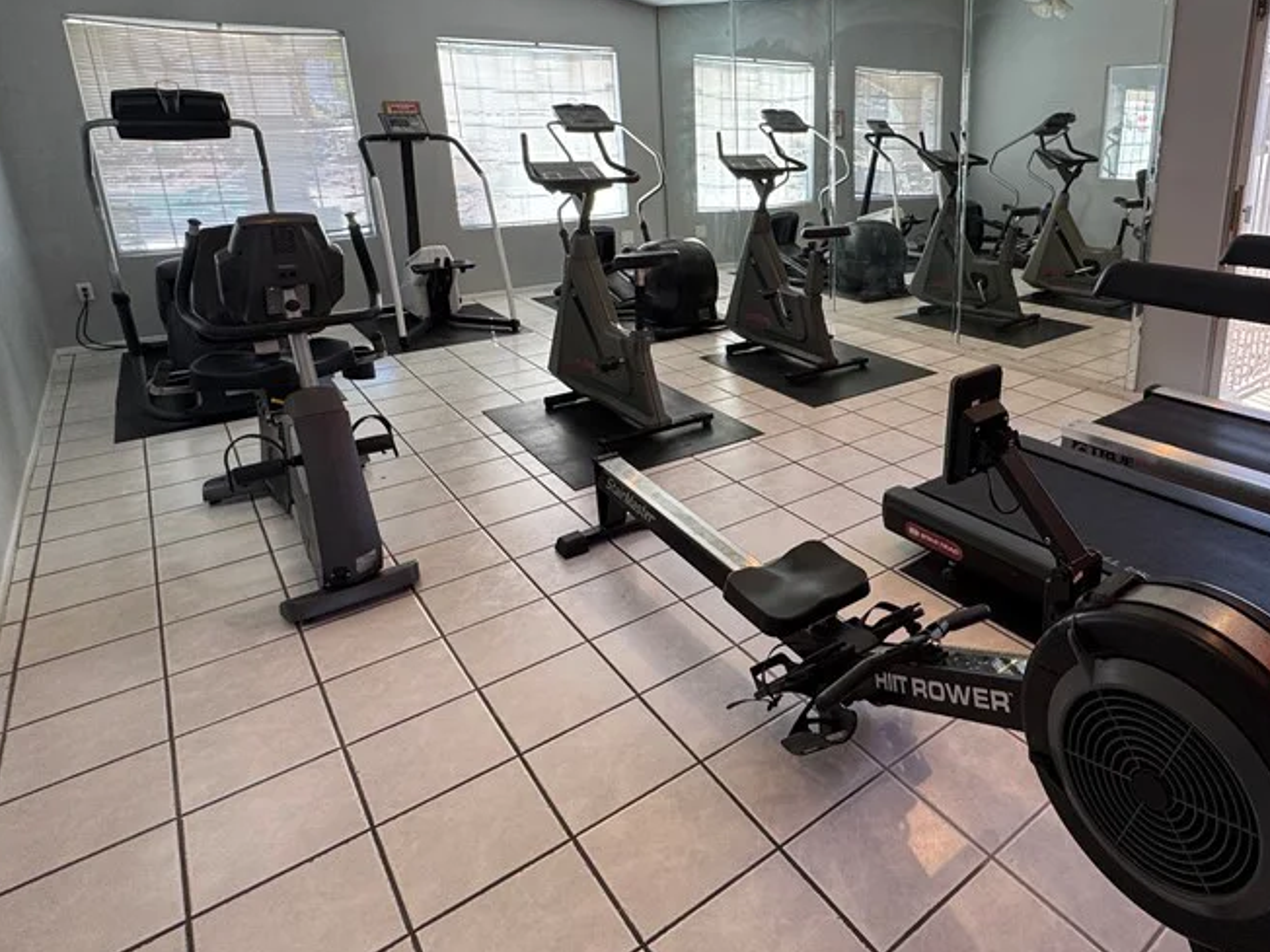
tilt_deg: -16.5
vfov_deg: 60.2
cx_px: 855
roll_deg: -1.1
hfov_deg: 73.9
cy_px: 348
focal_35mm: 22
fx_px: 807
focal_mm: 2.22
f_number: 2.2
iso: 100
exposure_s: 1/120
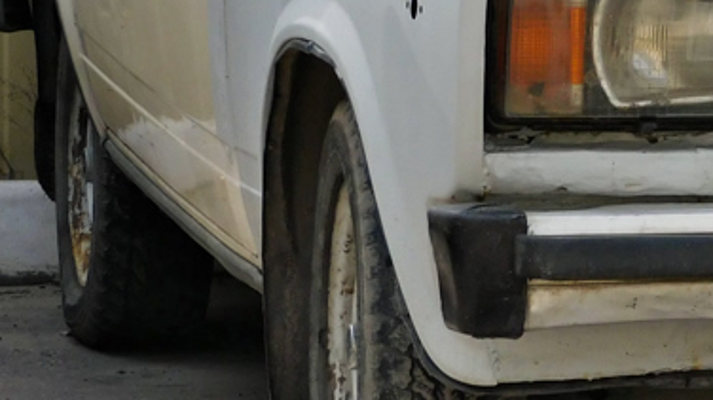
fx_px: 6217
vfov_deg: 3.7
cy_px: -91
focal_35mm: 329
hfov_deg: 6.5
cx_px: 914
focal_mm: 18.8
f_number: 4.8
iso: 125
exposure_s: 1/500
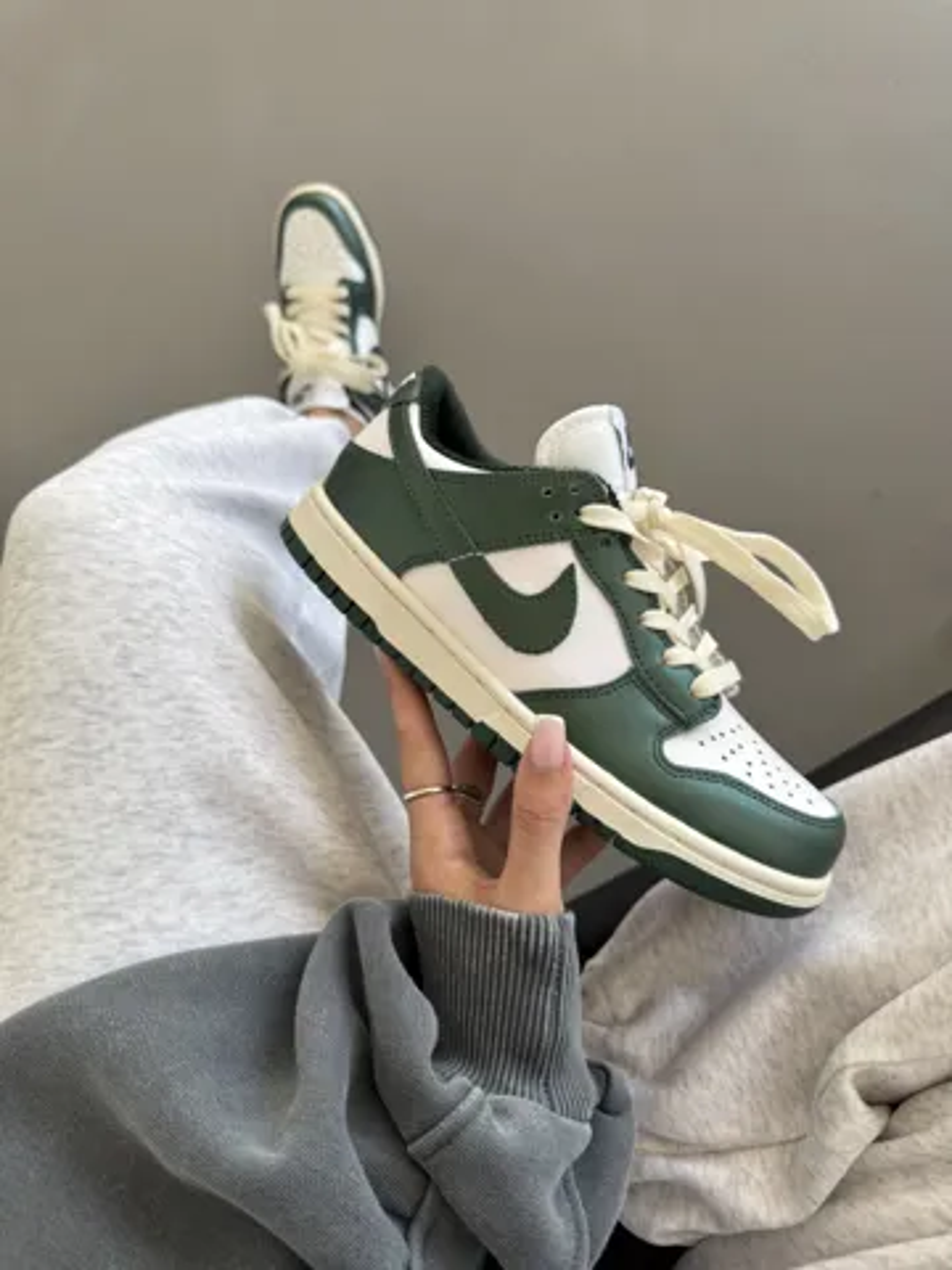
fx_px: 880
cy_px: 635
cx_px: 476
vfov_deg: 71.6
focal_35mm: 24
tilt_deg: -85.2
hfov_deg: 56.8
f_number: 1.78
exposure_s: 1/451
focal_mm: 6.76
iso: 80
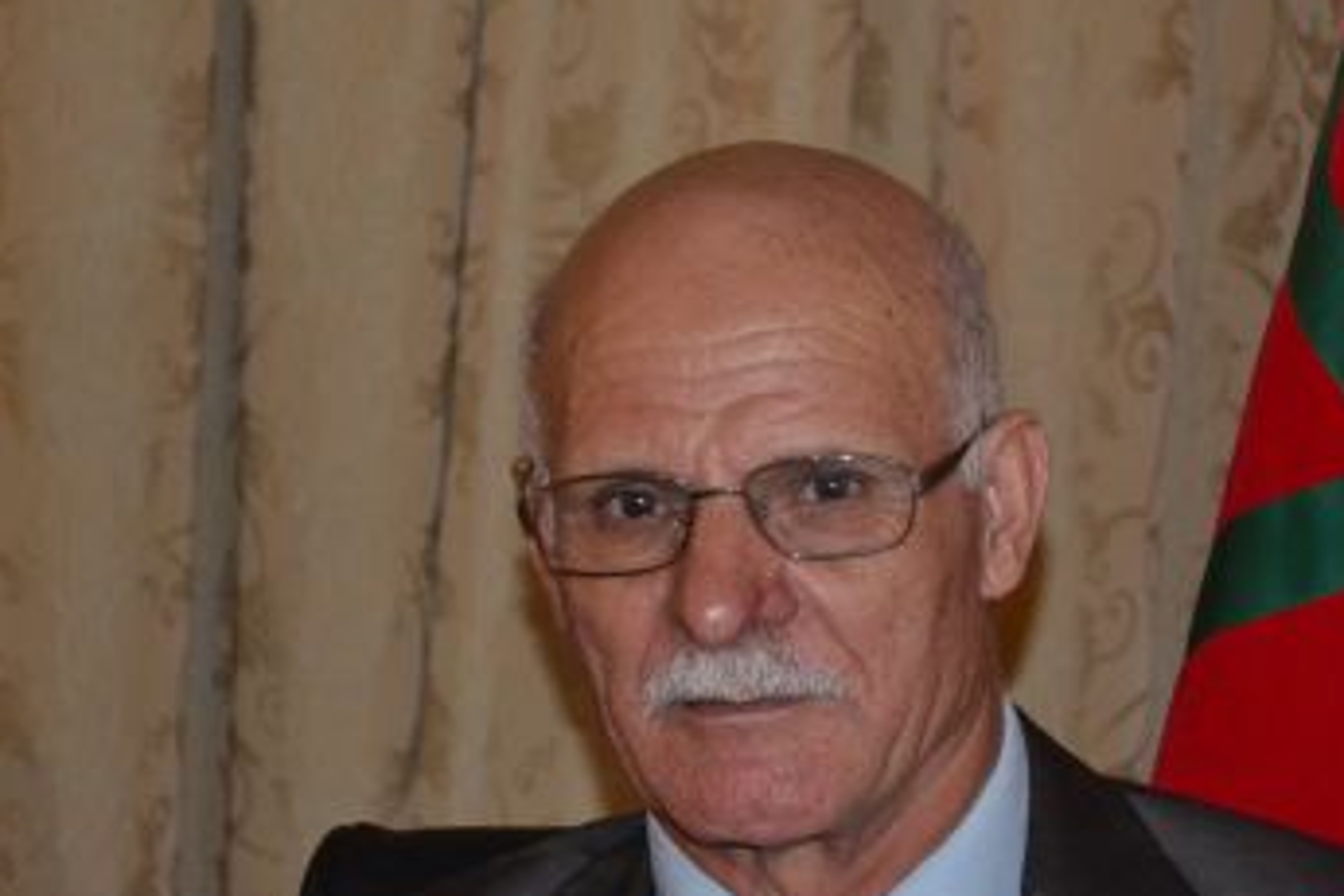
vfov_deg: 9.0
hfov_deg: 13.4
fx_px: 5709
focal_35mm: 153
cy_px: 600
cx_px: 923
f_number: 5.6
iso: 3200
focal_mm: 55
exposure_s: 1/60
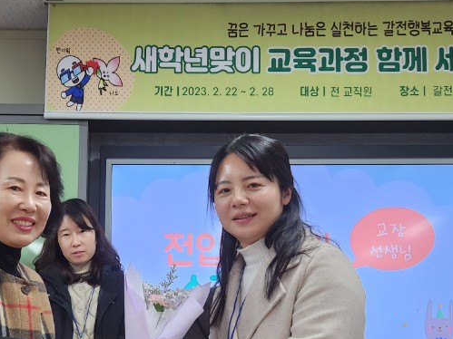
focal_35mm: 59
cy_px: 284
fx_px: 772
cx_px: 159
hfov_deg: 32.5
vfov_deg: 24.3
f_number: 1.8
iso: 200
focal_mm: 5.4
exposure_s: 1/182
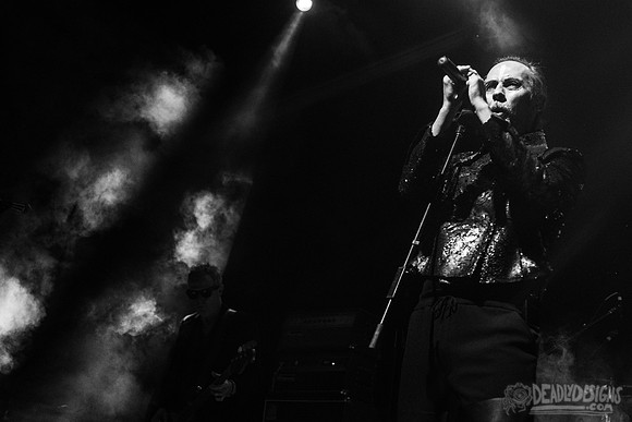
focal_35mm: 59
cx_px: 360
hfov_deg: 33.8
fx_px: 1038
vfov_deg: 23.0
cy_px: 209
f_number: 3.2
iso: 3200
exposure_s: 1/400
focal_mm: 48
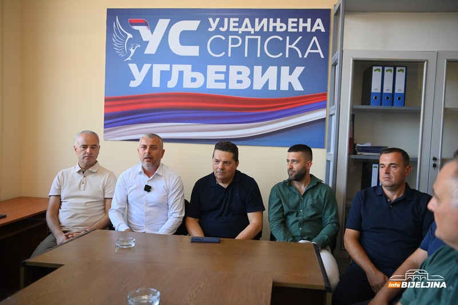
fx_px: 407
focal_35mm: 32
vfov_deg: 41.1
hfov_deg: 58.7
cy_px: 152
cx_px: 229
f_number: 2.8
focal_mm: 32
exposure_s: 1/250
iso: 2000
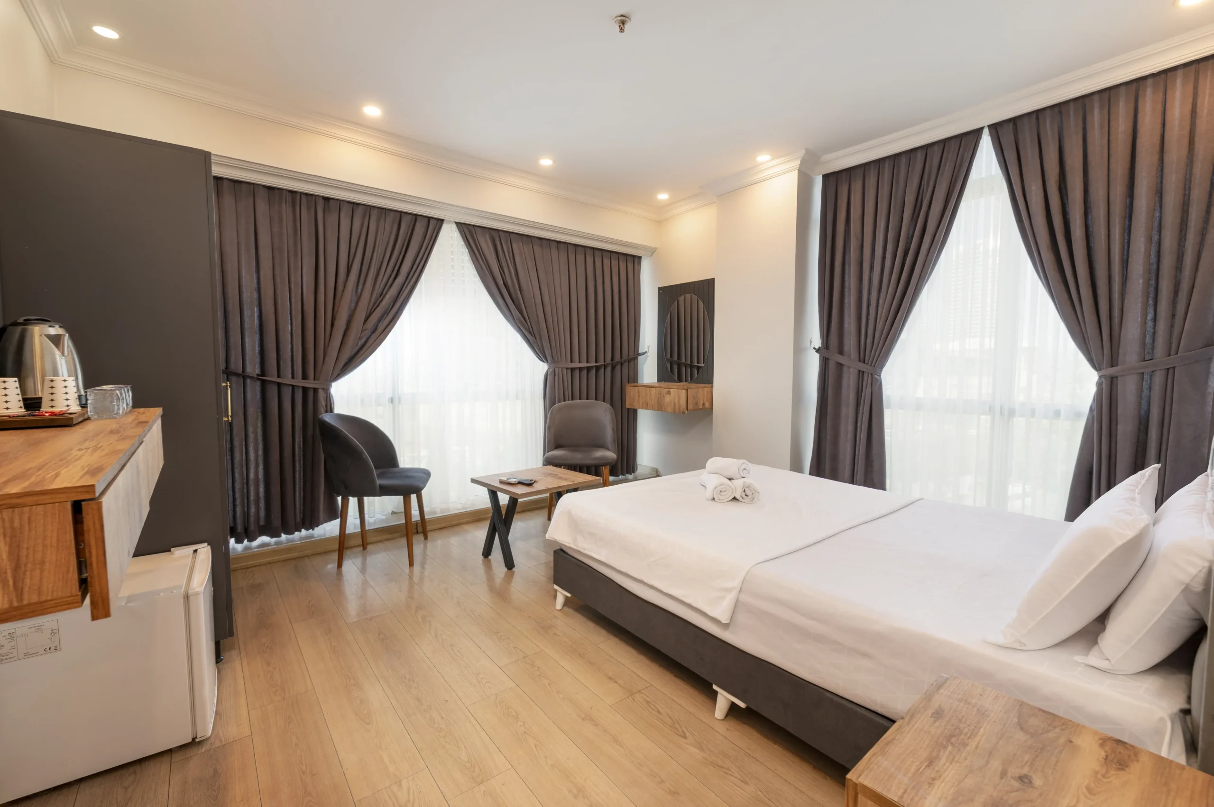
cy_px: 404
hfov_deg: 100.4
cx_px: 607
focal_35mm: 15
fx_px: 505
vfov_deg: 77.2
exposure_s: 1/13
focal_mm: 15
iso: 200
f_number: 8
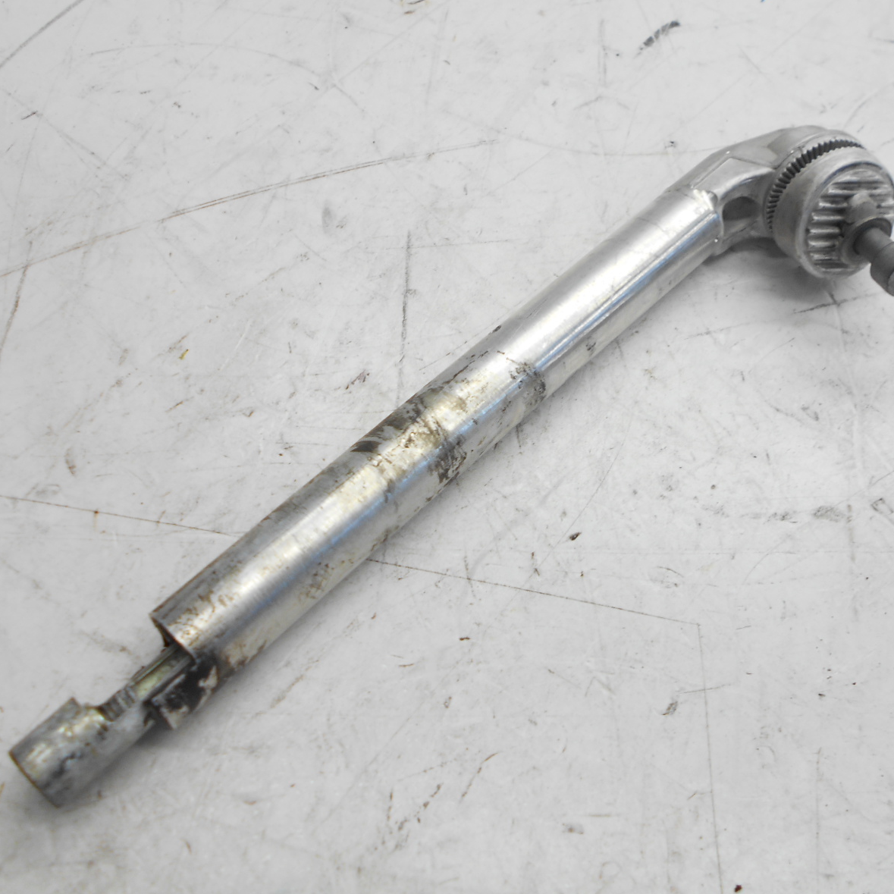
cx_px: 481
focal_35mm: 36
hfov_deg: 46.0
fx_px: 1052
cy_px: 453
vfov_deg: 46.0
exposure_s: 1/60
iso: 80
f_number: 3.4
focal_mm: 5.1
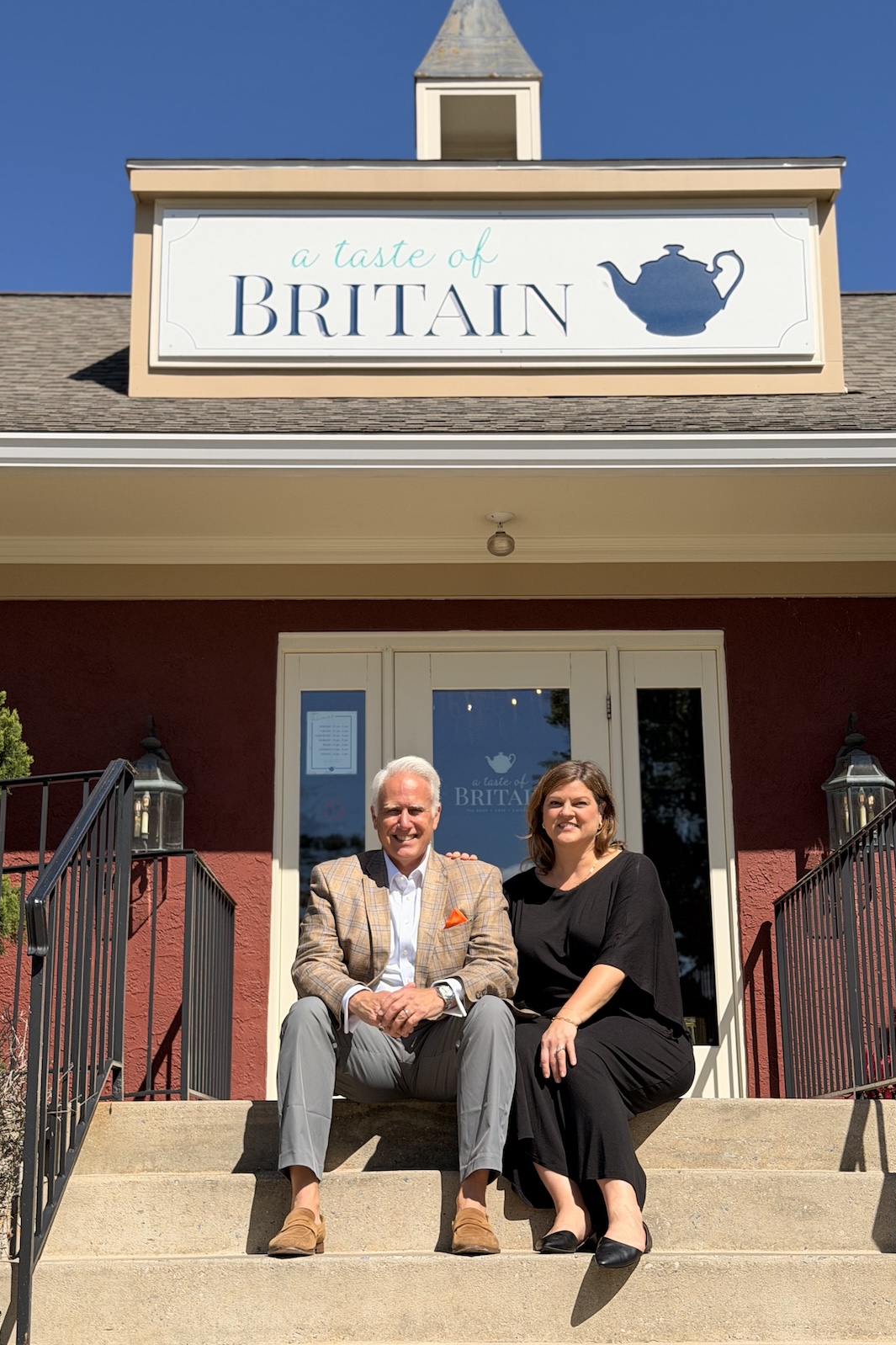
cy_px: 672
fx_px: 1867
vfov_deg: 39.6
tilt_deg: +14.9
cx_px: 451
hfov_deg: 27.0
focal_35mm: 50
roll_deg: +0.5
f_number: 1.78
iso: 64
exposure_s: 1/6024
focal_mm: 6.76
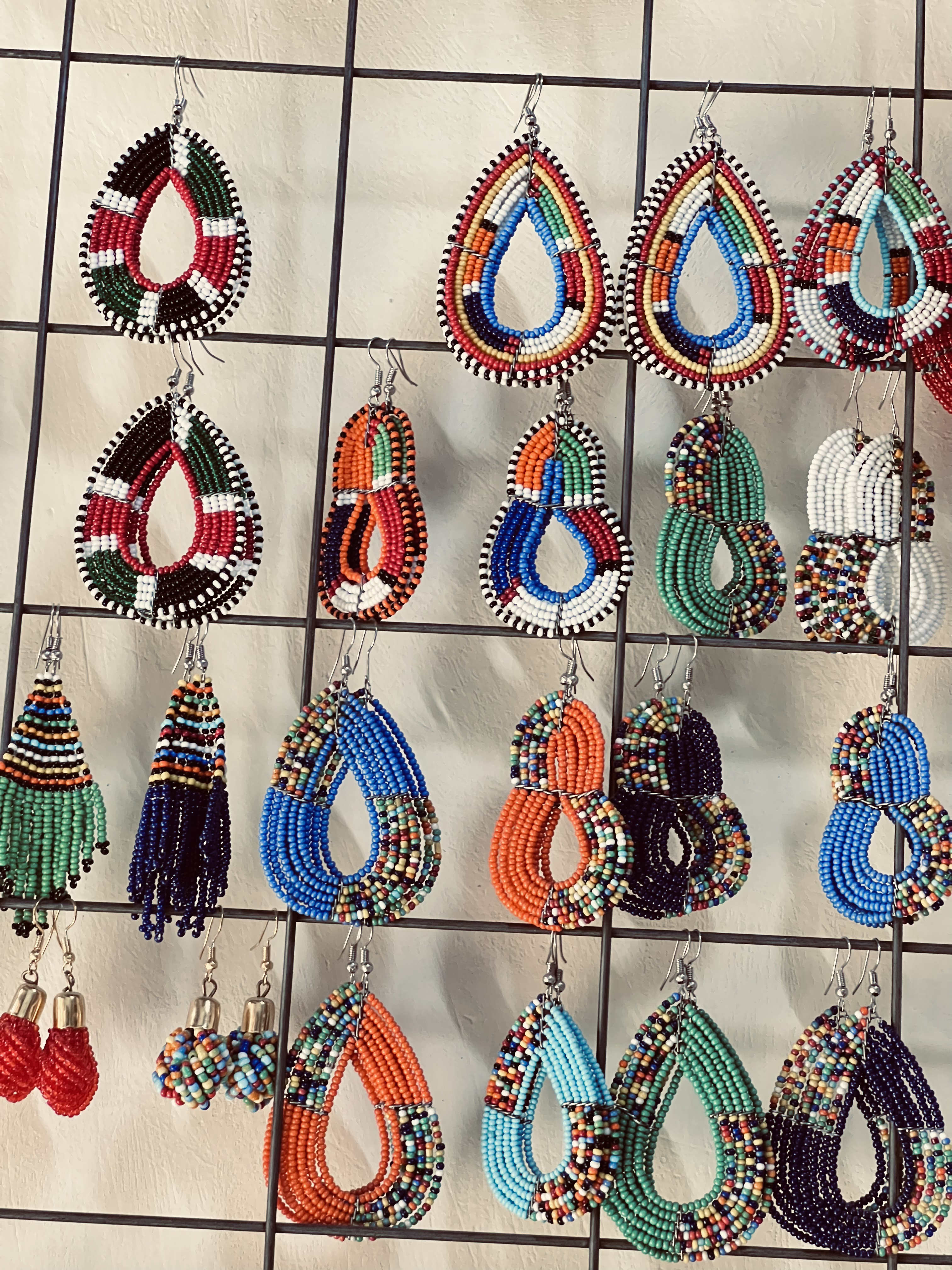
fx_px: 2824
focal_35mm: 77
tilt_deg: +13.7
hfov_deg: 19.1
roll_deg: -2.6
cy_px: 635
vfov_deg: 25.3
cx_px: 476
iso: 1250
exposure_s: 1/25
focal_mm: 9
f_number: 2.8
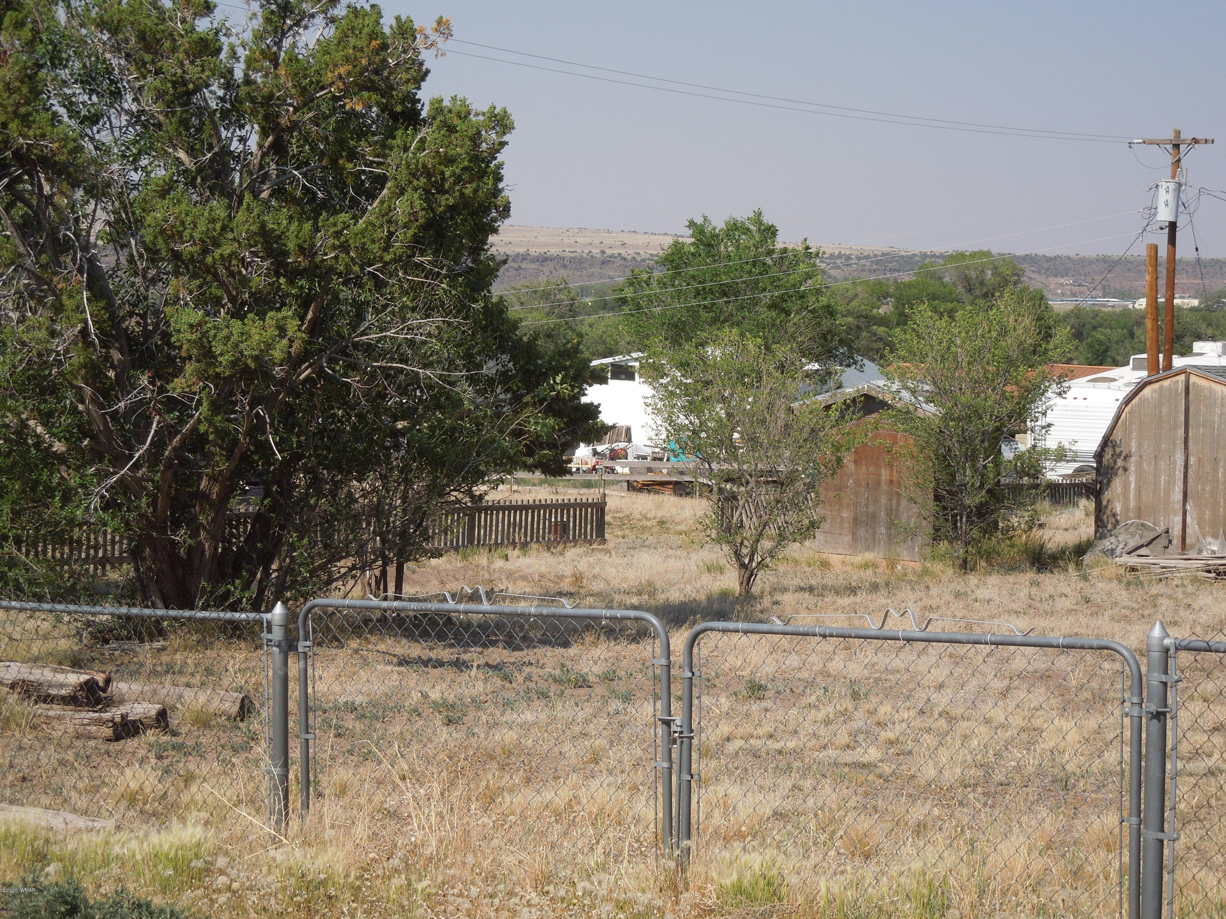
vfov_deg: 21.3
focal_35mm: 69
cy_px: 460
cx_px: 613
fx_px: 2444
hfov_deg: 28.2
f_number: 4.4
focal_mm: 12.5
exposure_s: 1/800
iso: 100
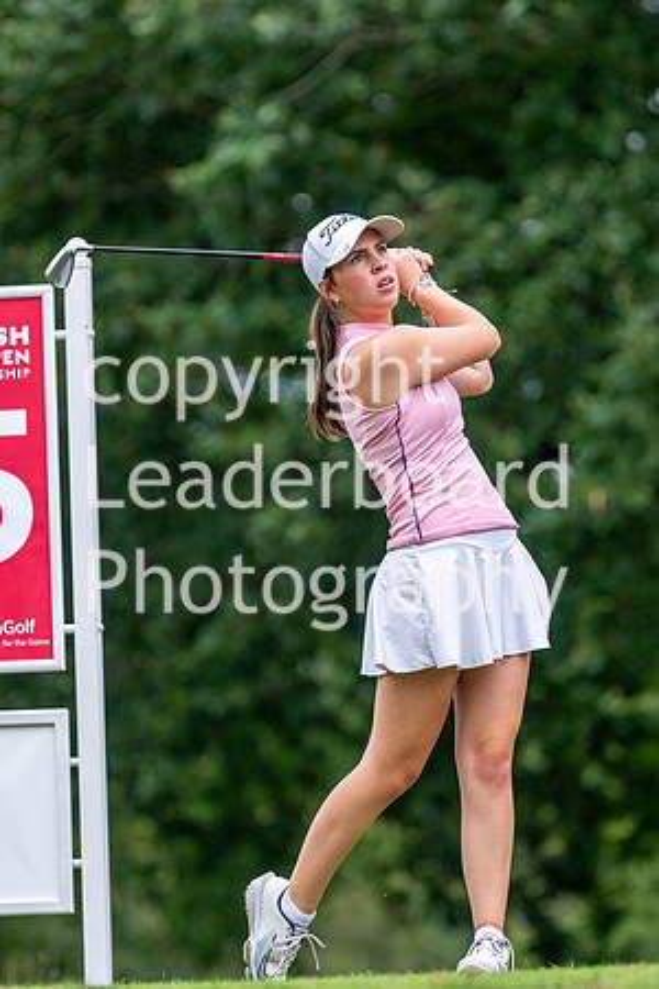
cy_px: 494
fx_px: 12355
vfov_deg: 4.6
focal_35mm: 450
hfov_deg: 3.1
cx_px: 330
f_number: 5
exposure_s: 1/1250
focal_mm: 300
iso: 400
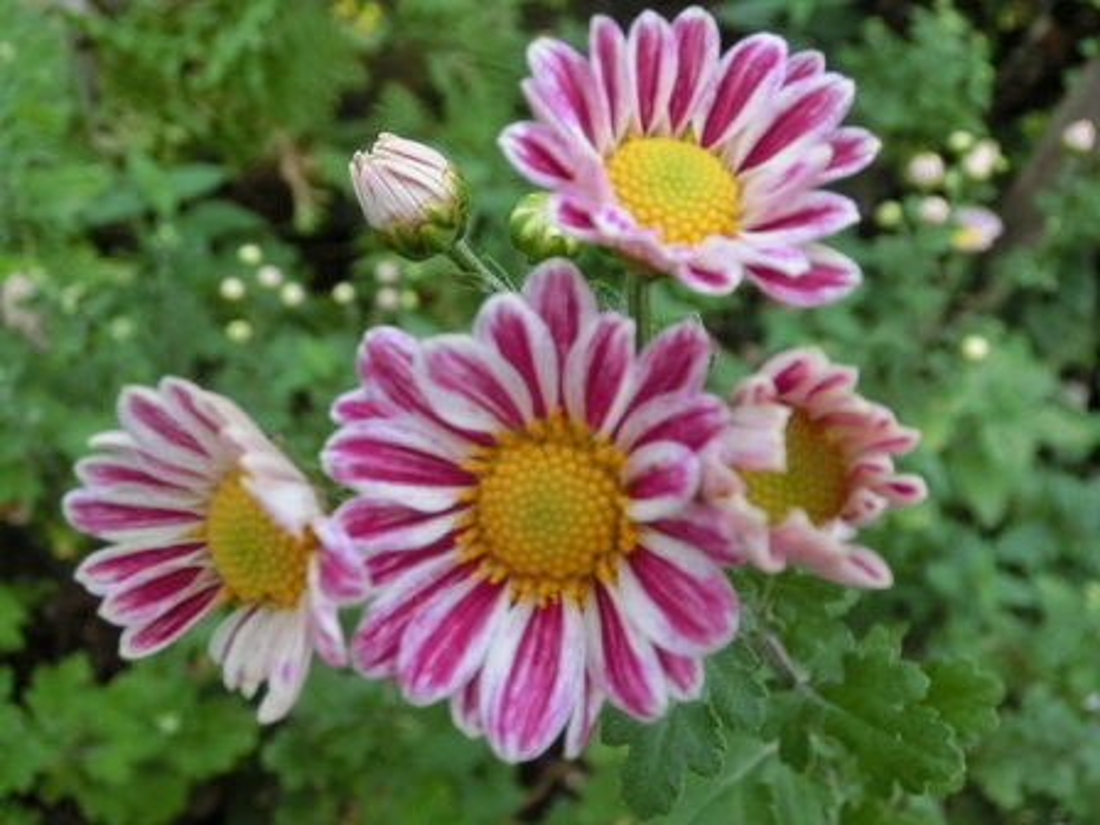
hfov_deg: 50.1
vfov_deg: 38.7
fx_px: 1176
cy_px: 412
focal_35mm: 37
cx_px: 550
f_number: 4.1
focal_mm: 6.5
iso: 320
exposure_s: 1/125
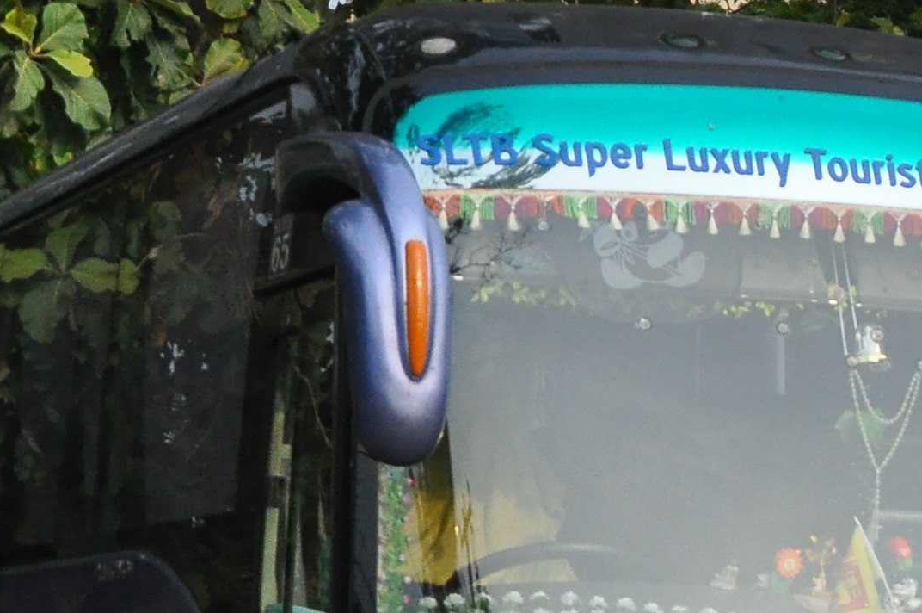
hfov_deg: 8.3
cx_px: 1689
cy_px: 469
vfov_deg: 5.7
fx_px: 6139
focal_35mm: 240
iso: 1000
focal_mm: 40
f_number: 6.3
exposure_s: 1/4000
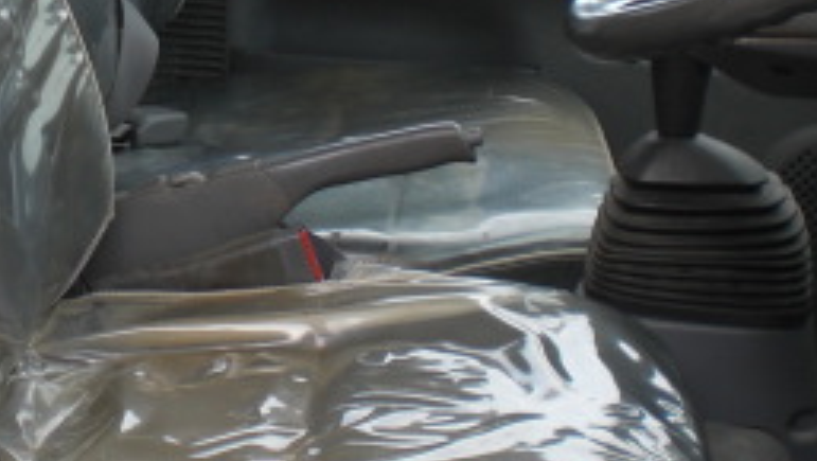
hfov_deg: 20.6
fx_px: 2233
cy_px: 130
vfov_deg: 11.8
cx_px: 226
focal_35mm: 103
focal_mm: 6.3
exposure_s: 1/125
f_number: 3.1
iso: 64
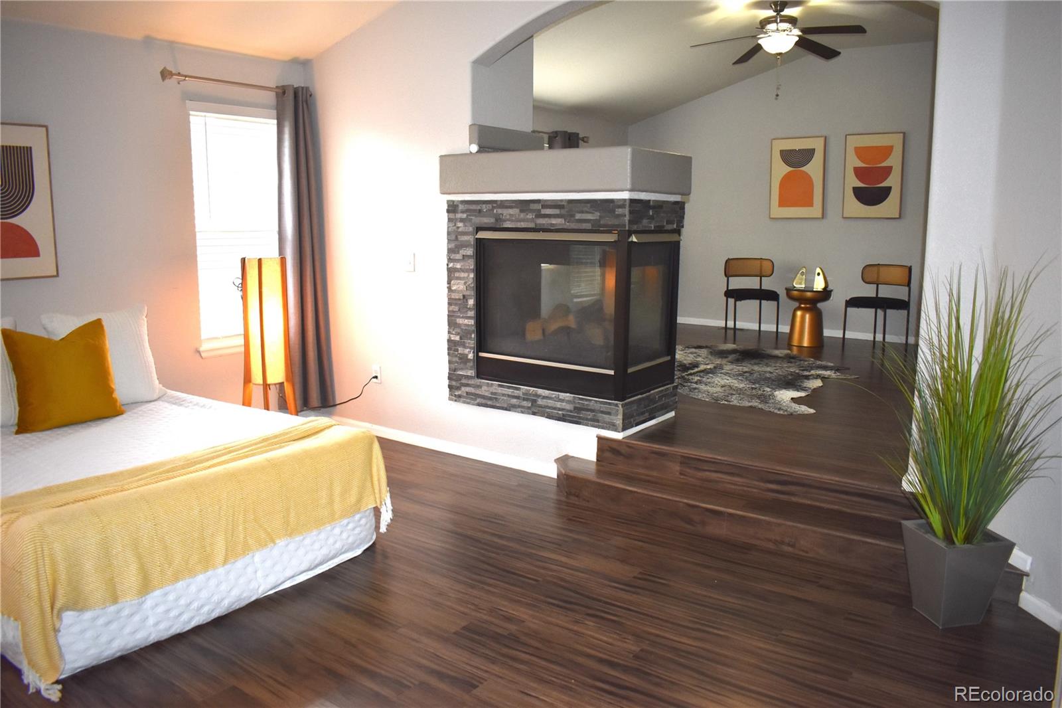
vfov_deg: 47.9
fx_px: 796
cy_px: 354
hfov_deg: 67.4
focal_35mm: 27
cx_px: 531
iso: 800
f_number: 3.5
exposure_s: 1/160
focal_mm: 18
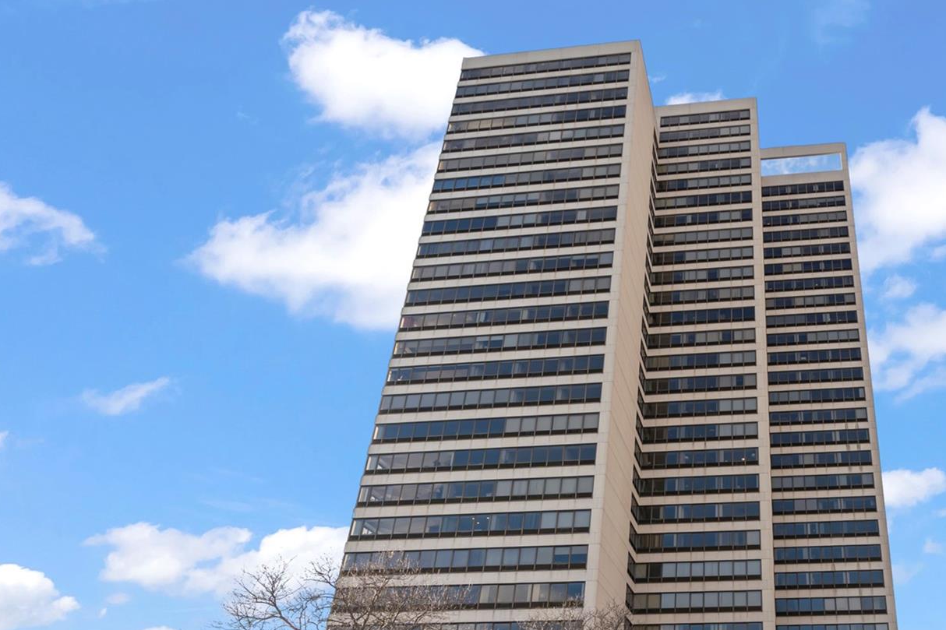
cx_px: 705
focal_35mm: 27
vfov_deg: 45.8
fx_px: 709
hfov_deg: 63.6
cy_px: 493
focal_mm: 16
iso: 100
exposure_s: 1/40
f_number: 8
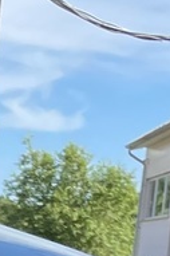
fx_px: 1611
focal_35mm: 227
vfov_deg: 8.5
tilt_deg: -10.3
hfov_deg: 5.5
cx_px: -402
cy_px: 566
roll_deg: -3.4
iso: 32
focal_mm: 4.2
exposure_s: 1/988
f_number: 1.6
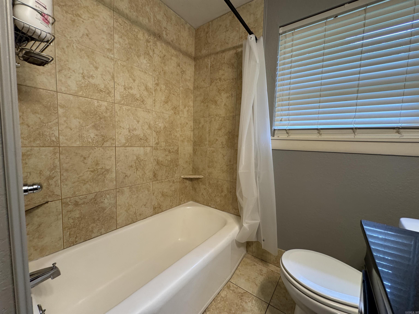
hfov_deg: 102.1
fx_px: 169
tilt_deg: -5.6
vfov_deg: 85.7
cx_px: 210
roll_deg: -1.5
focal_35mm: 14
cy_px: 157
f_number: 2.2
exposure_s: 1/60
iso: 250
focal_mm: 2.22
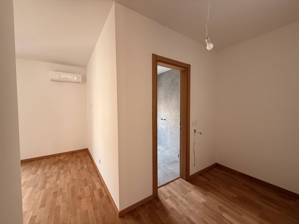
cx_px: 150
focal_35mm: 14
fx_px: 121
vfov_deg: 85.7
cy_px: 112
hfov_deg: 102.1
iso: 160
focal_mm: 2.2
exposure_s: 1/99
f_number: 2.2
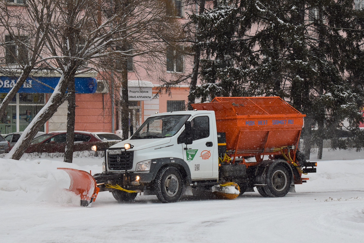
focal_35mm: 82
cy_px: 122
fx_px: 834
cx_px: 182
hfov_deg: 24.6
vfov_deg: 16.6
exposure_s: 1/500
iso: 800
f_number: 5.6
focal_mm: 55
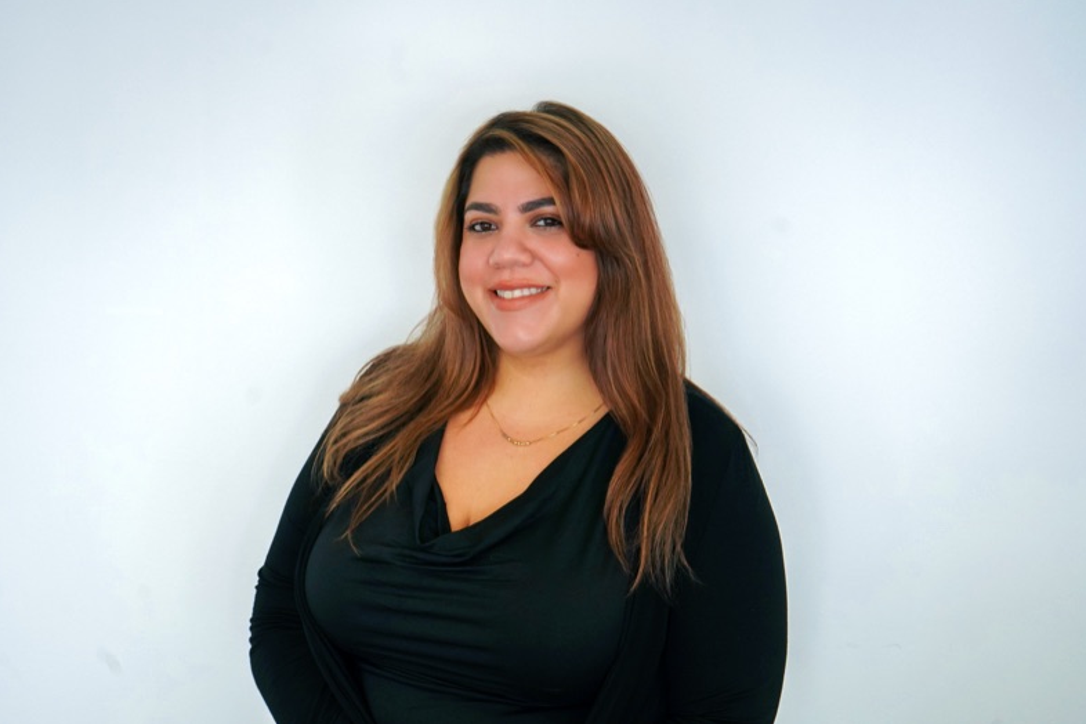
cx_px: 539
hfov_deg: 35.6
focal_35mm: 56
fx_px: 1689
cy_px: 360
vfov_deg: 24.2
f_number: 5.6
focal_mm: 55
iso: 2500
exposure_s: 1/250
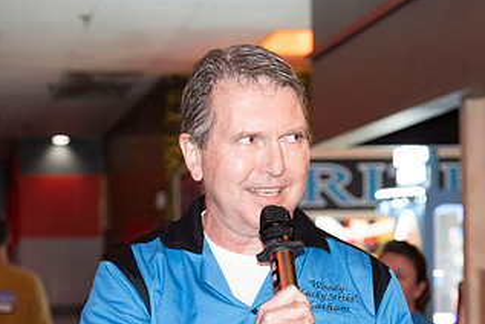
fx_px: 2144
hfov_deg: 12.9
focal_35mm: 159
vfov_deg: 8.6
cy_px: 280
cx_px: 171
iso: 1600
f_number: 5.6
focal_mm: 87
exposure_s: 1/60
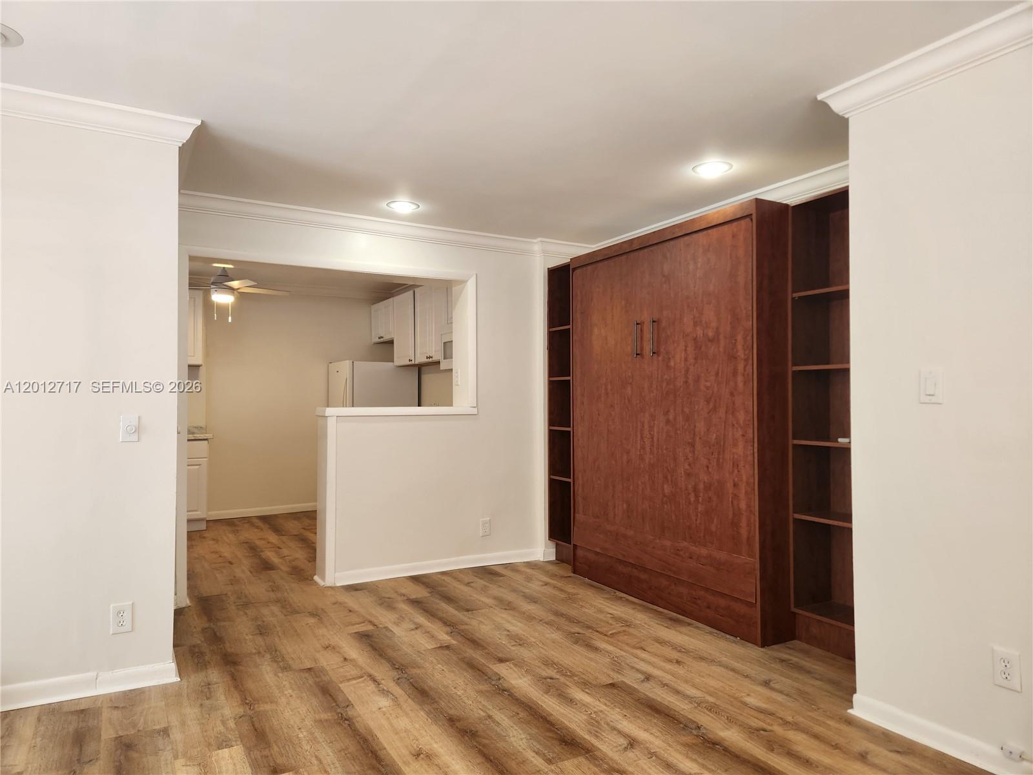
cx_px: 516
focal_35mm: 23
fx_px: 686
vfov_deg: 58.9
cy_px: 388
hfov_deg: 73.9
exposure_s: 1/120
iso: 125
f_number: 1.8
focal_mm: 5.4
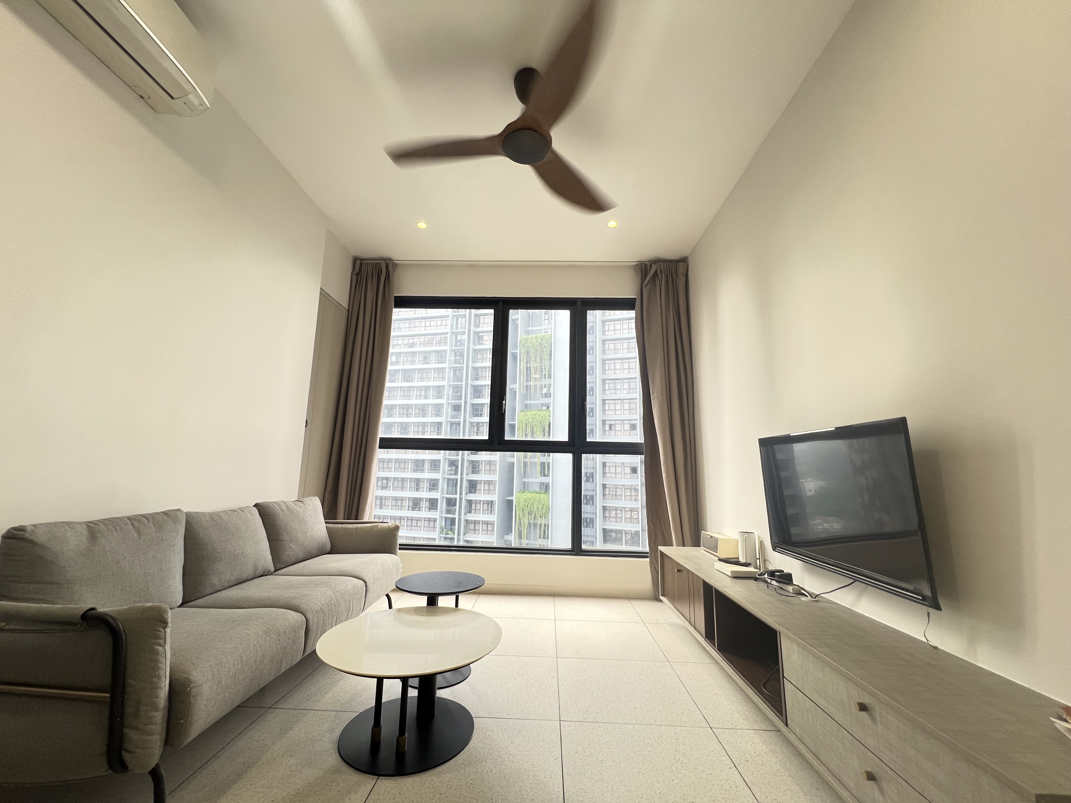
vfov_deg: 89.9
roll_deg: -1.2
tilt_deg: +7.4
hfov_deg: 106.2
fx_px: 402
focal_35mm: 13
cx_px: 536
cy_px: 402
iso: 100
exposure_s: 1/100
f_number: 1.8
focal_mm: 1.57
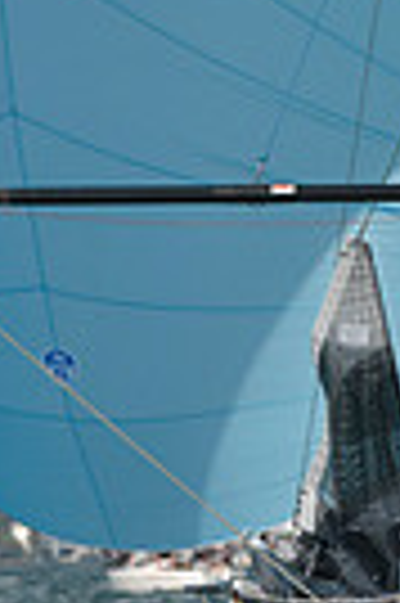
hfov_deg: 1.6
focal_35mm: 867
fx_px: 14486
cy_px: -490
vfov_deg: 2.4
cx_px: 245
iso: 200
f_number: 8
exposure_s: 1/1250
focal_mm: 200
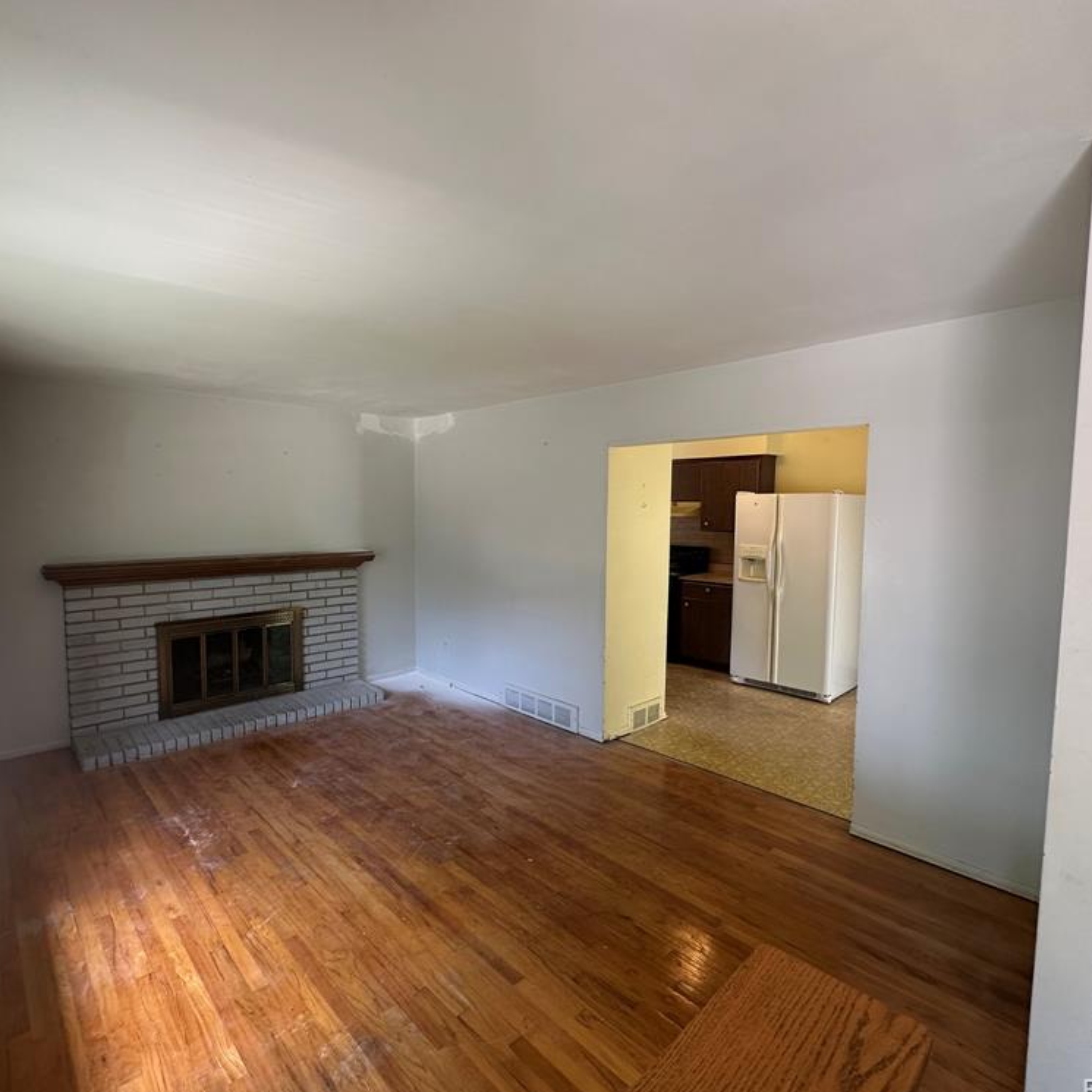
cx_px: 481
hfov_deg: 83.6
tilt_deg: -3.6
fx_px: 607
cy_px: 551
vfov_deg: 84.0
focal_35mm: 17
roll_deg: -2.2
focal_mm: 2.22
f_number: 2.2
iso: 125
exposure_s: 1/99
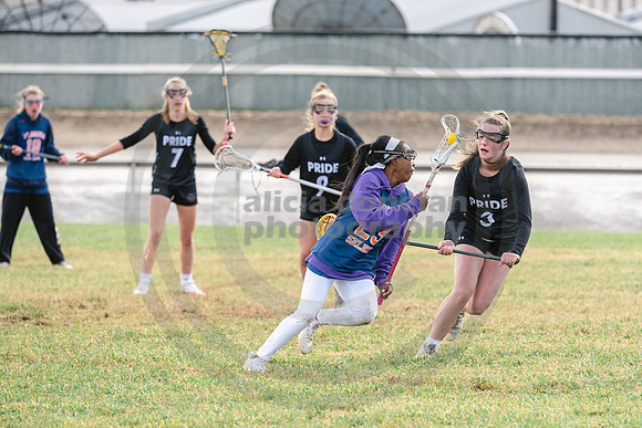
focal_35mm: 239
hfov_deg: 8.6
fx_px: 4271
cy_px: 245
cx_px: 377
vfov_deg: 5.7
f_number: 4.5
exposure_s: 1/1250
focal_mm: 200
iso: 400
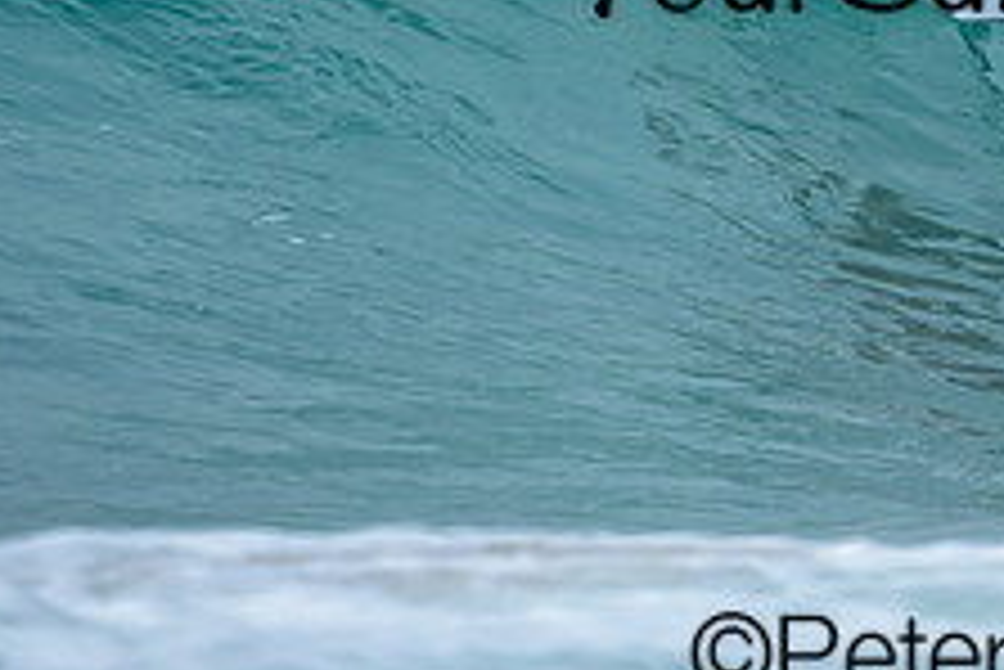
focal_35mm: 2842
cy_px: -131
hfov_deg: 0.7
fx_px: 79309
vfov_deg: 0.5
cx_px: 739
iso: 320
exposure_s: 1/2000
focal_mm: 800
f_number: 6.3
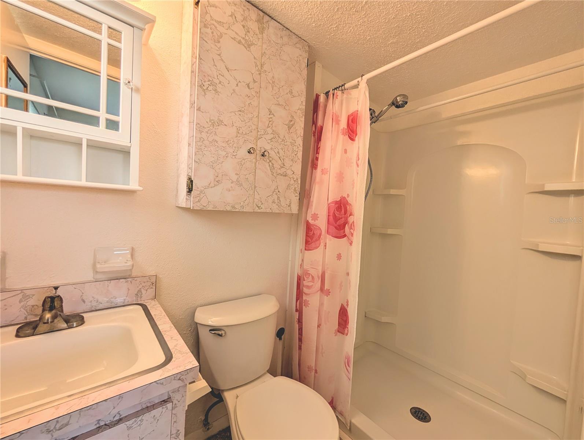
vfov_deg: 94.6
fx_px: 203
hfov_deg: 110.5
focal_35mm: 12
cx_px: 292
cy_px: 220
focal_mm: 2.02
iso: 62
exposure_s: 1/120
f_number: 1.7
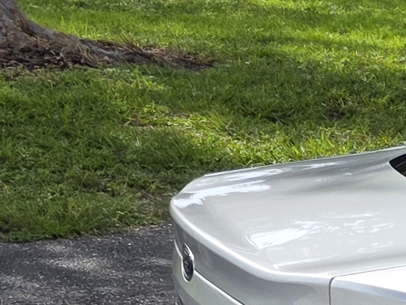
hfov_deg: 9.3
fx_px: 1994
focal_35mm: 170
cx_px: 1207
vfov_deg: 8.1
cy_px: 700
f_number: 1.7
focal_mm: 6.3
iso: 80
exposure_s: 1/2767
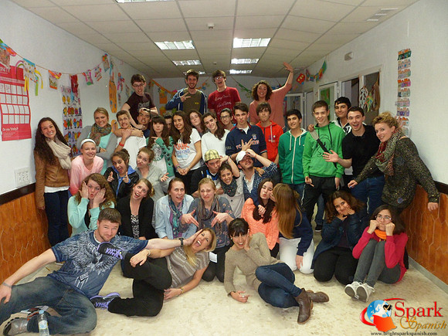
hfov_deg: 67.3
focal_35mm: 26
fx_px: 336
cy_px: 168
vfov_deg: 53.1
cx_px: 224
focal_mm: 4.9
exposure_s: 1/45
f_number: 3.3
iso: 240
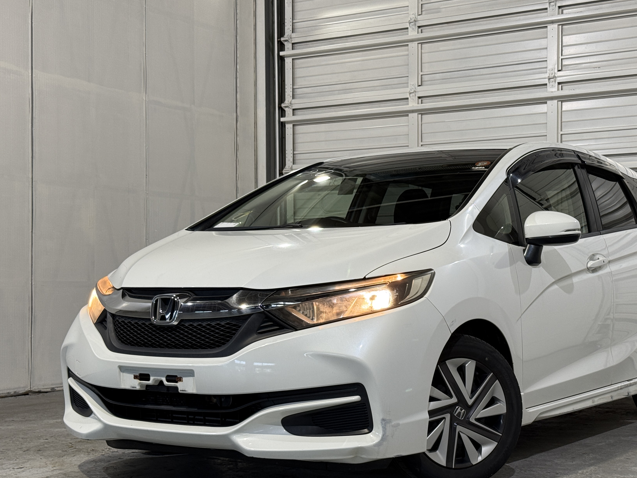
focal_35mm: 59
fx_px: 1086
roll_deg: -0.1
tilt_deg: -0.4
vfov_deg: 24.8
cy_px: 282
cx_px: 368
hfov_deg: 32.6
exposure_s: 1/60
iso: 64
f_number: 1.78
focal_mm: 6.76
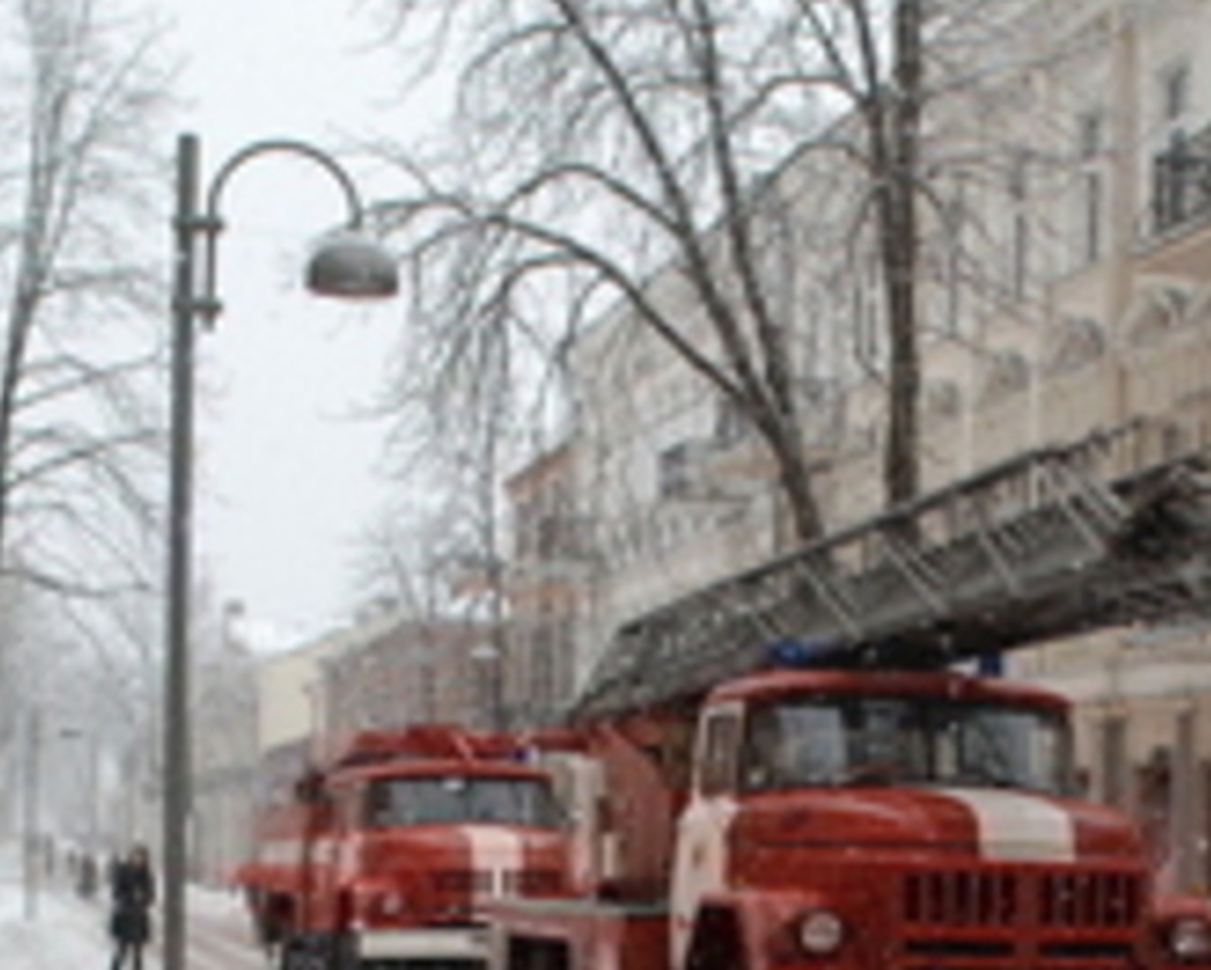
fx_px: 2761
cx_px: 781
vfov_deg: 19.4
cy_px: 947
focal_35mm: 77
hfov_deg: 24.6
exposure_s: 1/1500
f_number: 4.8
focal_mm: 18
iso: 500
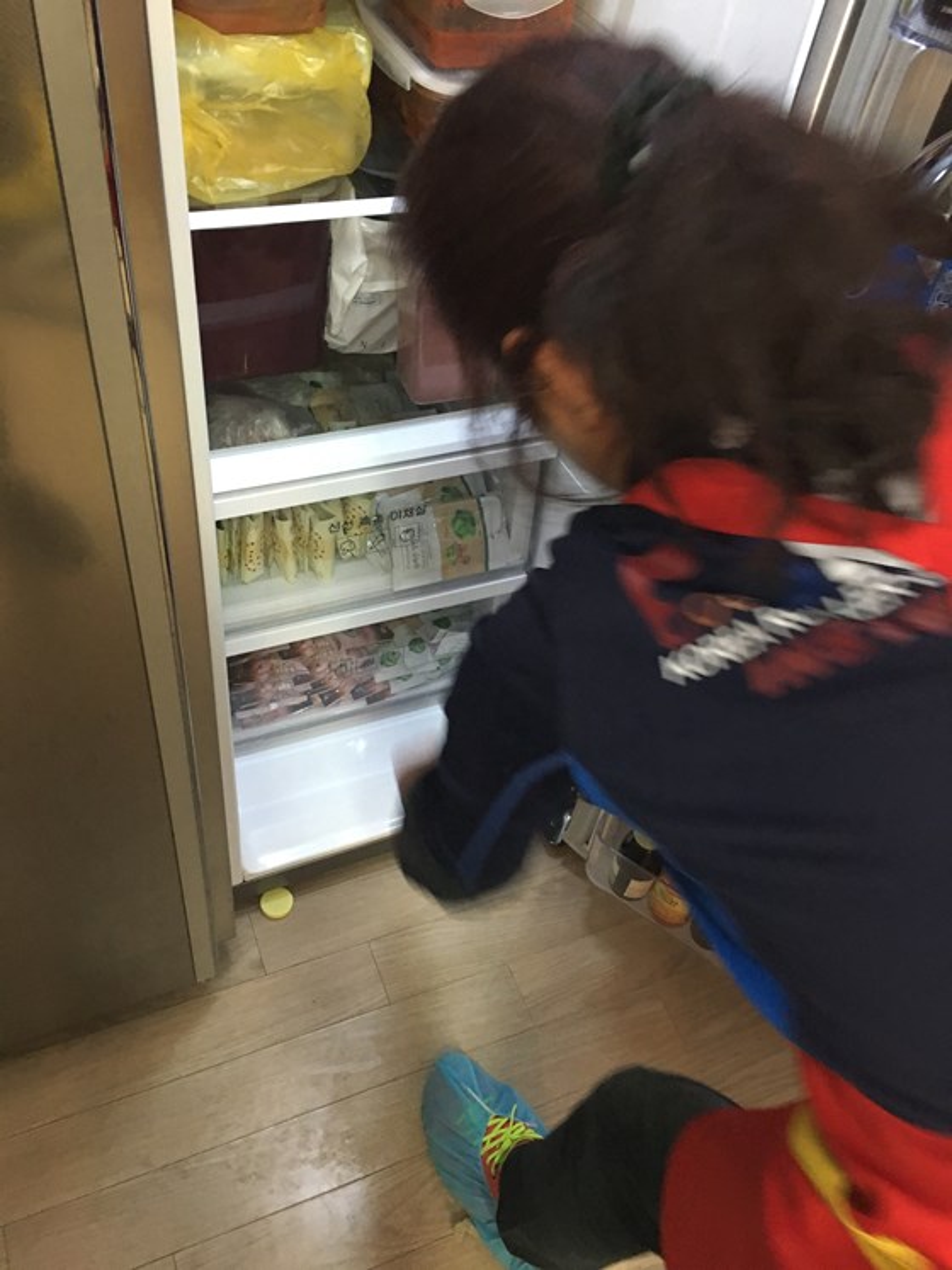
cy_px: 635
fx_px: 1064
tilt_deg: -47.6
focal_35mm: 29
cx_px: 476
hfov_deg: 48.2
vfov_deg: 61.7
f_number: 2.2
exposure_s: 1/20
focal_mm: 4.15
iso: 200
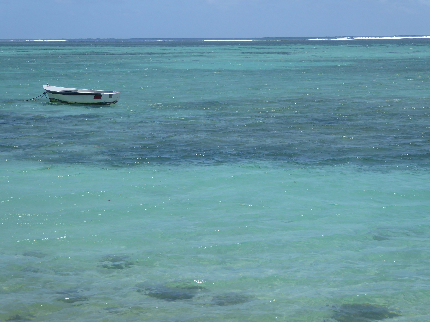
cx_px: 215
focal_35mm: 98
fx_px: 1217
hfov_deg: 20.0
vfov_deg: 15.1
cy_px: 161
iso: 80
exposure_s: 1/500
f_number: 4.9
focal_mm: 16.1
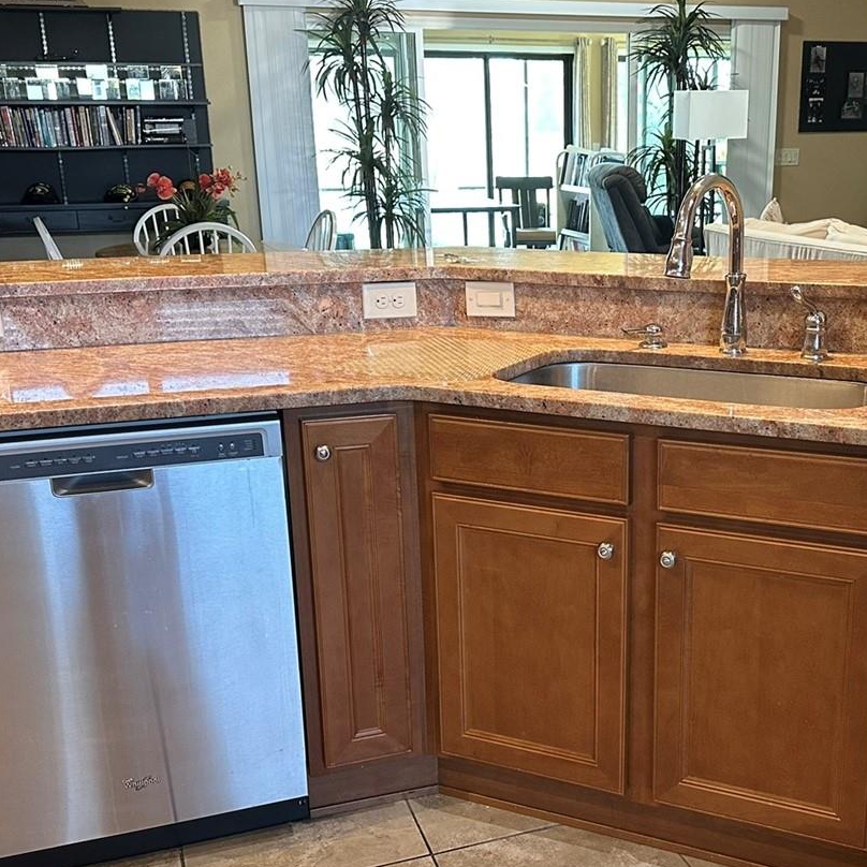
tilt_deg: -17.6
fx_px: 1190
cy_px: 511
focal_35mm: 42
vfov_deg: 39.9
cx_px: 585
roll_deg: +0.1
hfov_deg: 39.5
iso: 320
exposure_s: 1/60
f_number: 1.78
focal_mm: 6.86
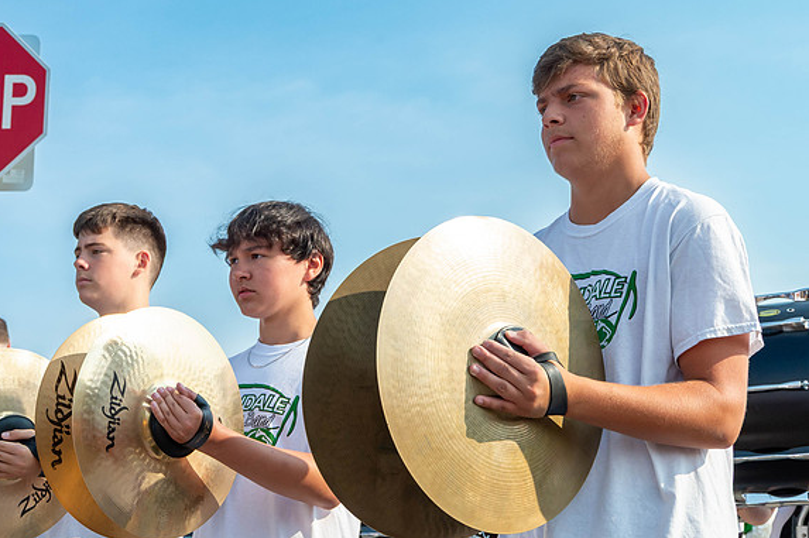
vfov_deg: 22.6
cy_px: 301
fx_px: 1347
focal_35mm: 60
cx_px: 483
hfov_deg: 33.3
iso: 1250
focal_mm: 48
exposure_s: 1/2000
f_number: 13
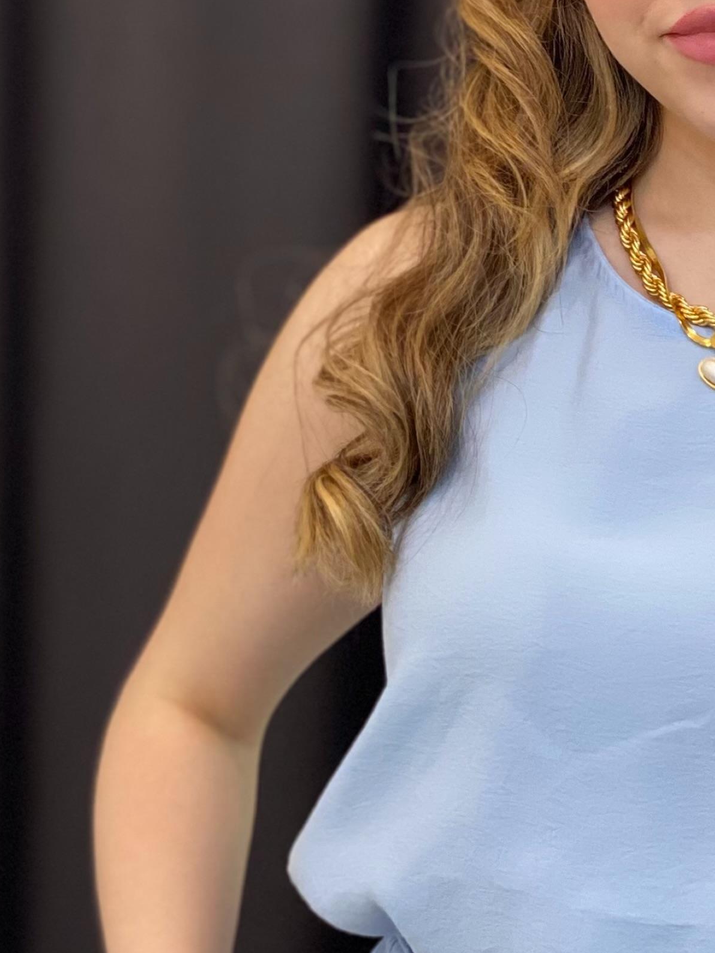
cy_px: 554
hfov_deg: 11.1
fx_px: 3635
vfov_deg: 14.9
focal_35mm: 132
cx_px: 720
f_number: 2
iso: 100
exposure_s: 1/100
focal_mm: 6
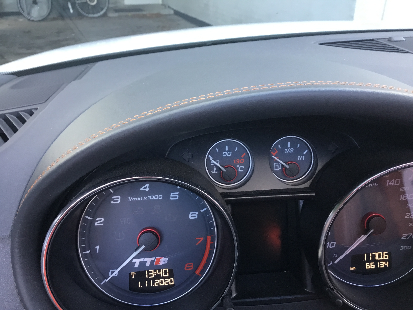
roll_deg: -0.4
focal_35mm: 31
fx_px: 370
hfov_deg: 58.4
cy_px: 155
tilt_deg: -27.1
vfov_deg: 45.4
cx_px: 206
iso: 40
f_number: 2.4
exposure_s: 1/33
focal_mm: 3.3
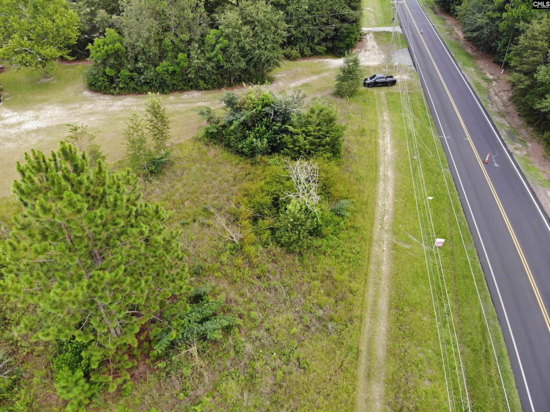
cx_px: 275
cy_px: 206
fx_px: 381
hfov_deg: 71.6
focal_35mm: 24
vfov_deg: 56.8
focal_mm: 4.5
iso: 108
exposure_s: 1/91
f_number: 2.8
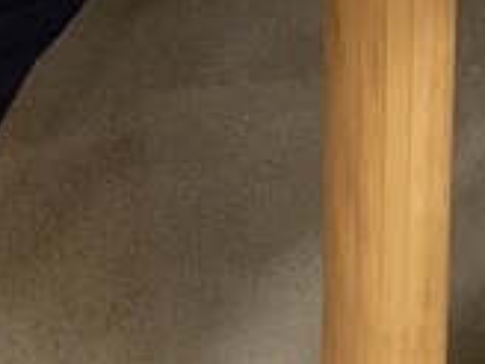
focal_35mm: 227
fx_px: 3180
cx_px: 154
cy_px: -829
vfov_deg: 5.9
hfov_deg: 8.7
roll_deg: +0.2
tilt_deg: -29.2
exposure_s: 1/60
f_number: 2.4
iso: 160
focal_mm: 3.3
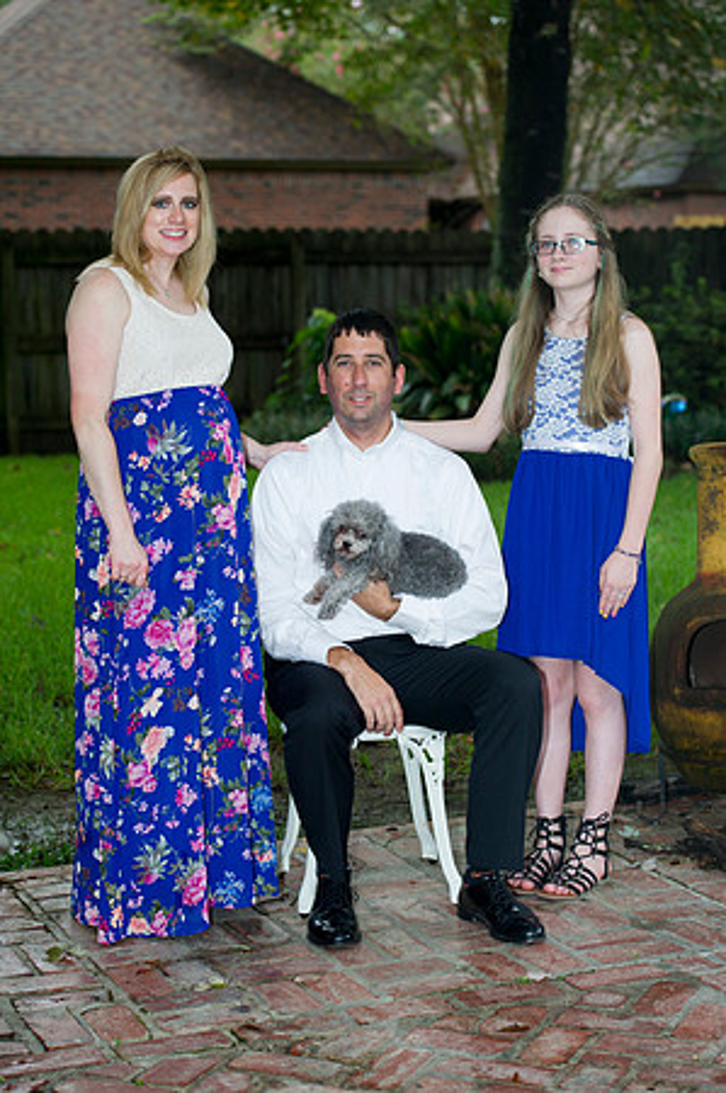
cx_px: 363
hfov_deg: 19.4
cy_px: 546
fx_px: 2122
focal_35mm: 70
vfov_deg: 28.9
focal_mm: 70
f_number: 3.5
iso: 640
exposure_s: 1/250
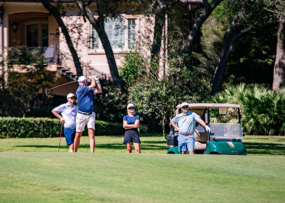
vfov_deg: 5.5
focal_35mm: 261
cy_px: 122
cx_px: 112
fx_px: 2108
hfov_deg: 7.7
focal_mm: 200
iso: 100
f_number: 2.8
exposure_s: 1/2500
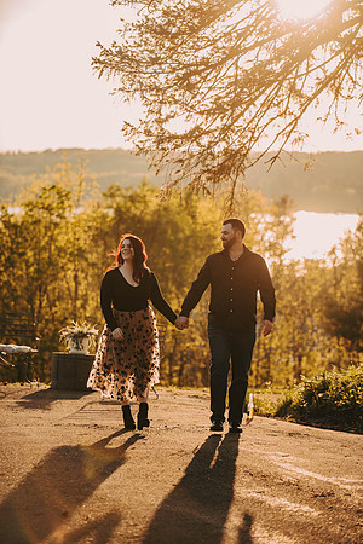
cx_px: 182
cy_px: 272
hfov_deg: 13.4
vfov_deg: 20.0
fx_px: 1543
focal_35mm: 102
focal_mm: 102
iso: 250
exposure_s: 1/1250
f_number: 2.8
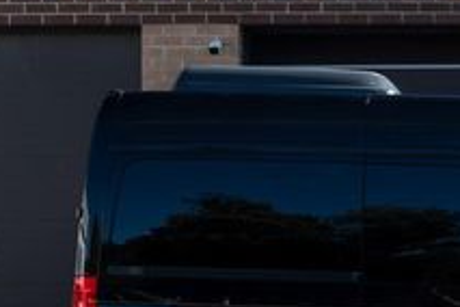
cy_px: 291
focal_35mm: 126
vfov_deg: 10.8
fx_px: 1610
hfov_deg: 16.0
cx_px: 436
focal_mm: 28
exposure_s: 1/640
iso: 160
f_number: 5
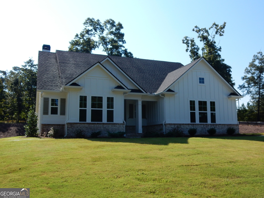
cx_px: 132
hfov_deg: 51.4
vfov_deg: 39.7
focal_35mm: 36
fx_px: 275
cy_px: 99
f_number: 4
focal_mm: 6.4
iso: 125
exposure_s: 1/800
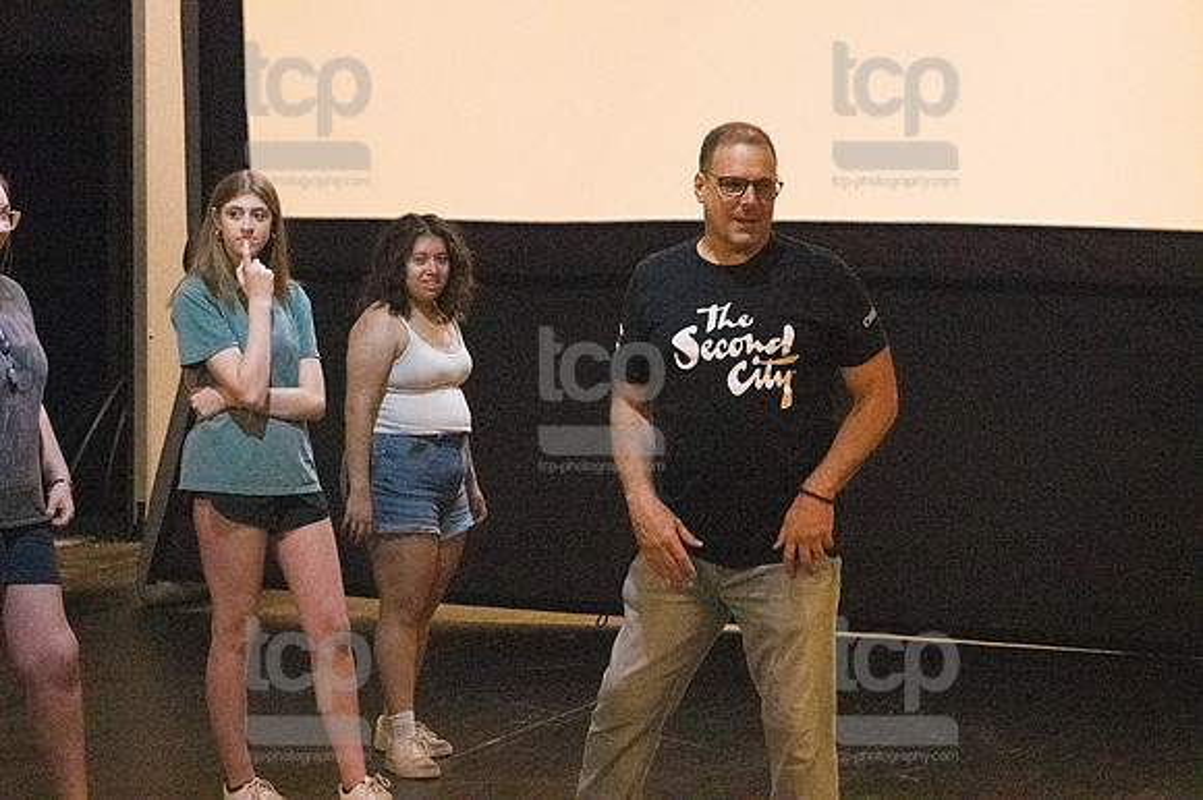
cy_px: 400
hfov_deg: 20.6
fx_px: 3306
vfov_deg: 13.8
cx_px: 602
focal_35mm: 99
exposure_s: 1/400
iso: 25600
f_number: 5.6
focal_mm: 66
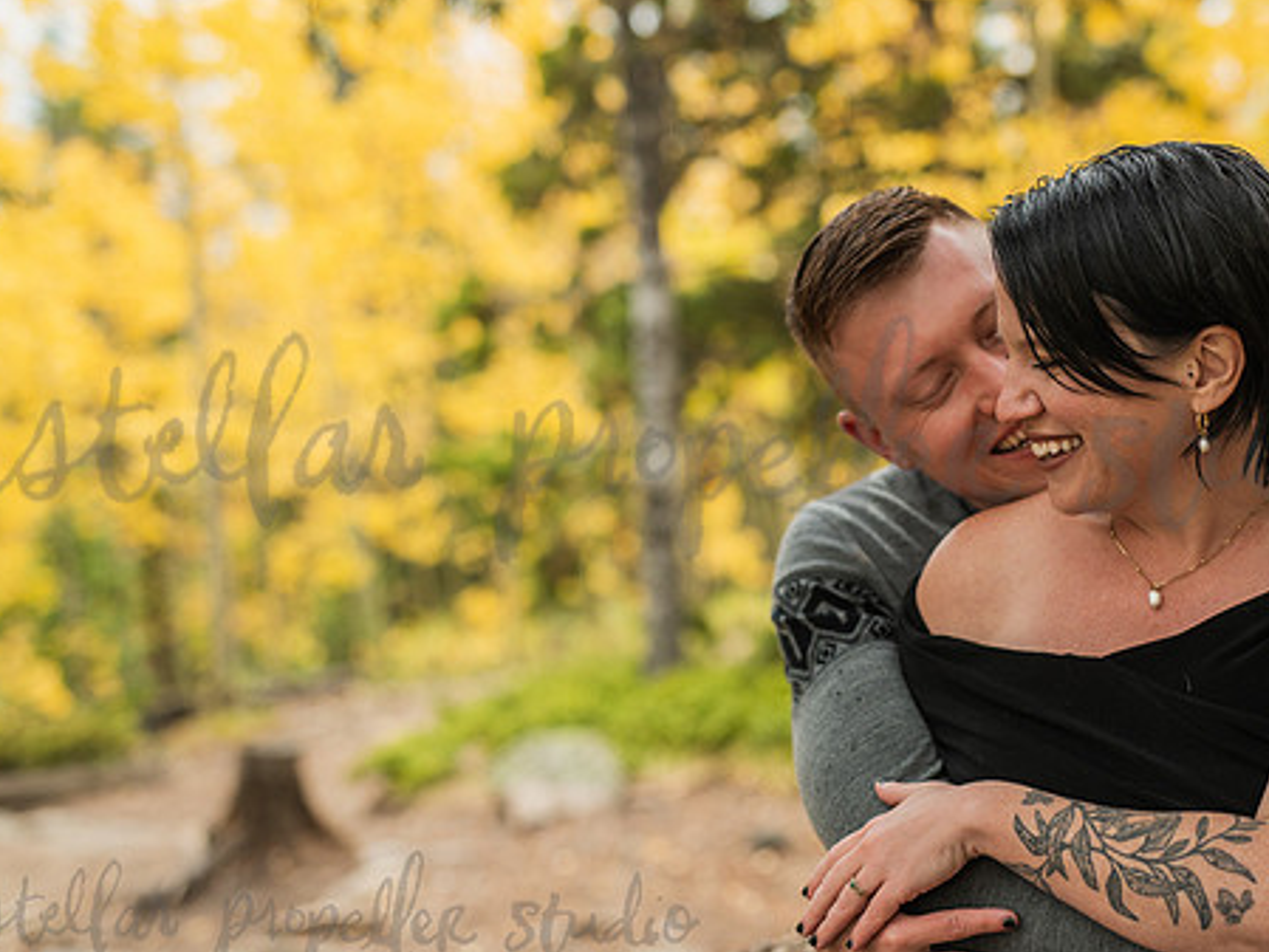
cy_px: 438
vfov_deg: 23.7
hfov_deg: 31.1
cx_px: 755
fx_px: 2273
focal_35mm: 62
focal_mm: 50
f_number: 2.5
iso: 500
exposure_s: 1/200
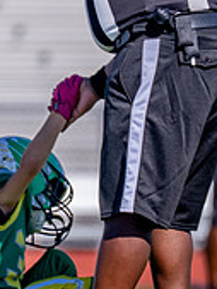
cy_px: 179
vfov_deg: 2.0
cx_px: 9
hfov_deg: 1.5
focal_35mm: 967
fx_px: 8072
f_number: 2.8
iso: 160
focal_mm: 200
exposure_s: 1/5000
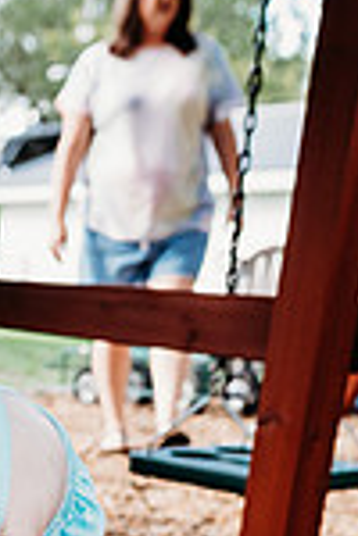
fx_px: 1074
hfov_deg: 17.9
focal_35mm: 72
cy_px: 693
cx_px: -79
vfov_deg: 24.5
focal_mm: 24
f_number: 3.5
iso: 400
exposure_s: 1/250
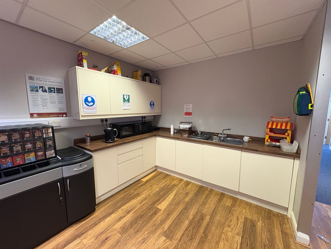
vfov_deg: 85.7
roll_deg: +0.2
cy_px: 124
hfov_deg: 102.1
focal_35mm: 14
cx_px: 166
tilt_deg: -6.5
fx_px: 134
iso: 200
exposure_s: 1/50
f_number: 2.2
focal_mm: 2.22
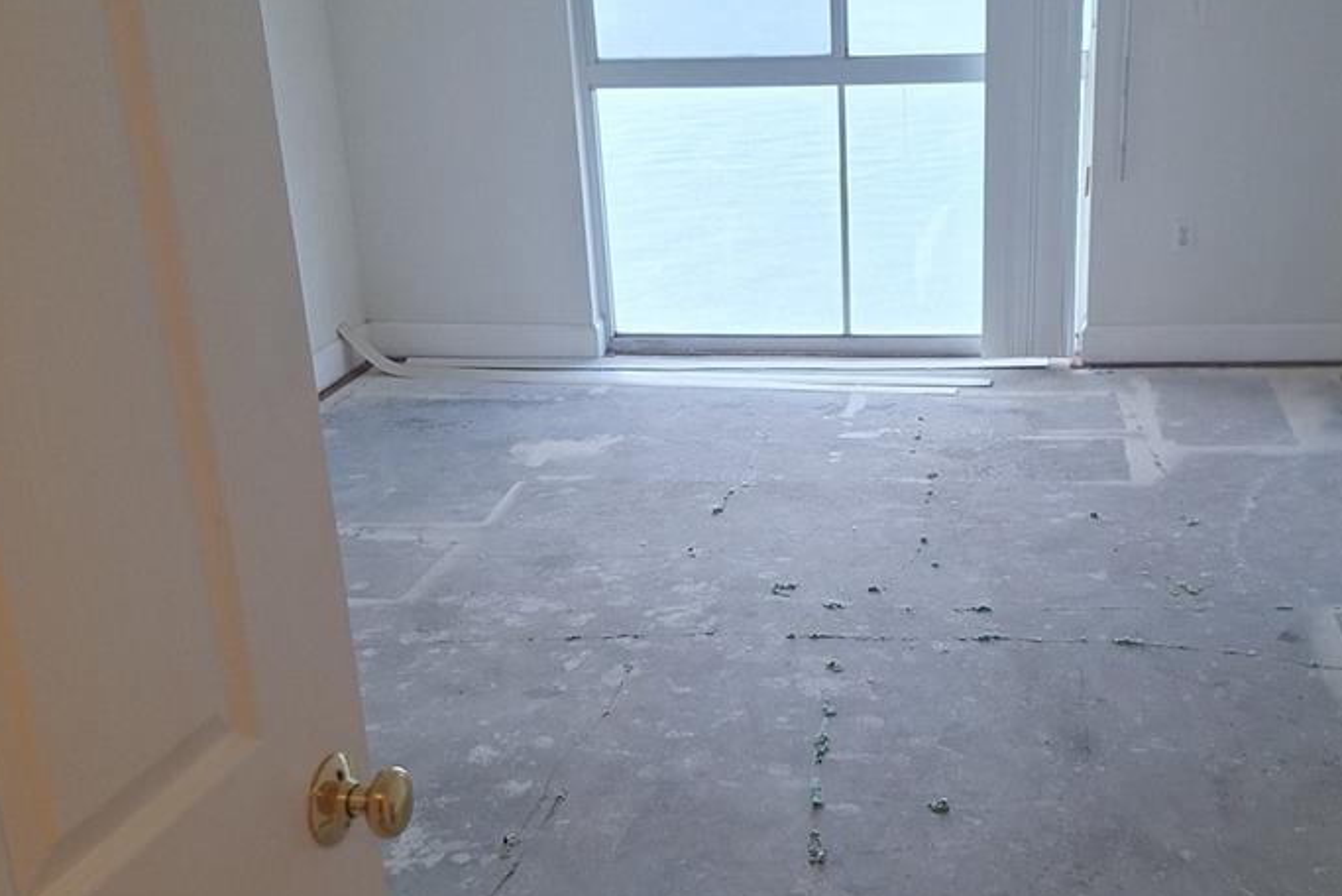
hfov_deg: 45.9
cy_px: 529
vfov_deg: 31.8
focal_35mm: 42
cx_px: 857
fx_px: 1566
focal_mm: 5.54
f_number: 1.8
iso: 40
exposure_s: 1/154
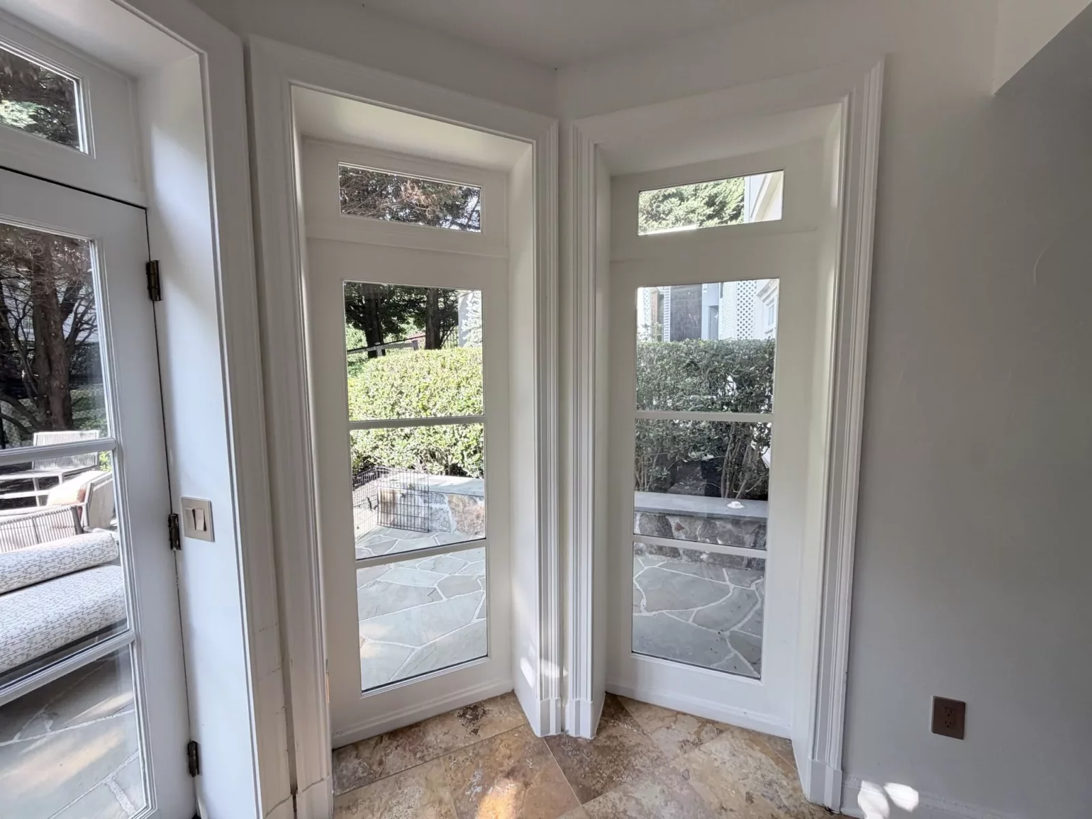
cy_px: 410
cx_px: 546
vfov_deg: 85.7
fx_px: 442
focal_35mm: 14
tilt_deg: -4.6
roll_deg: +0.8
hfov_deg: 102.1
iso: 80
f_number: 2.2
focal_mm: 2.22
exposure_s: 1/121
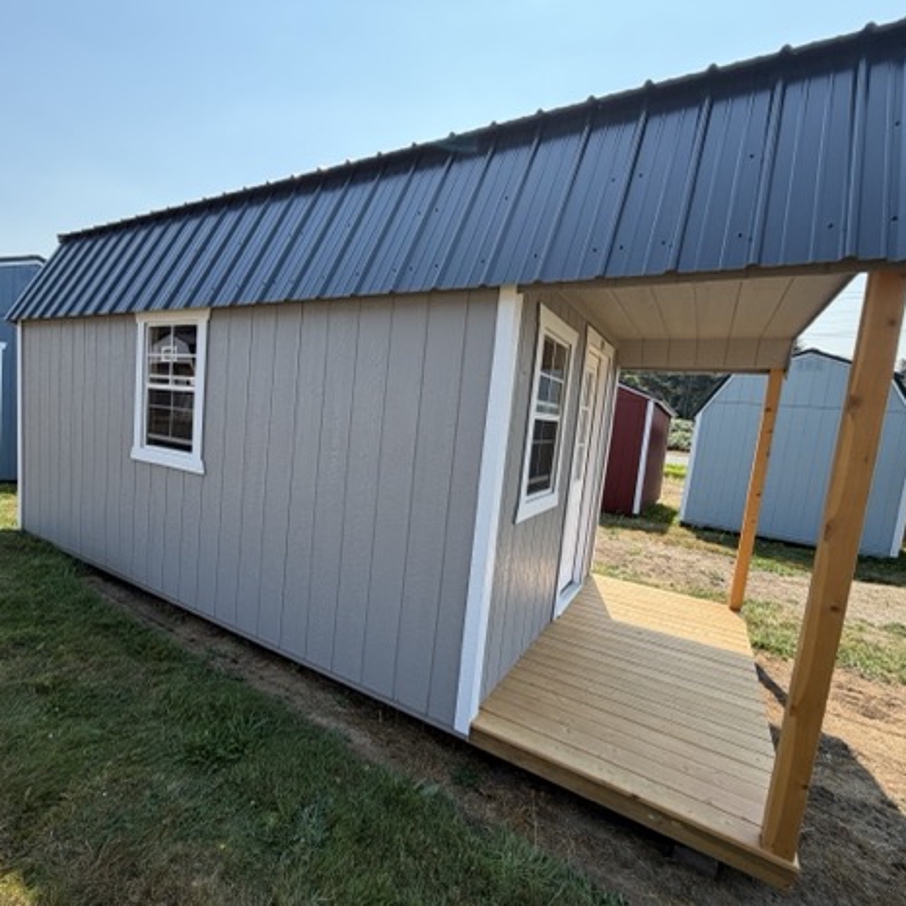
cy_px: 463
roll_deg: -6.9
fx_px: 503
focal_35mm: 17
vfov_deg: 84.0
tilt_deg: -6.8
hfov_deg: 83.1
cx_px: 369
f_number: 2.2
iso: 40
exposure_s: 1/672
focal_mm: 2.22
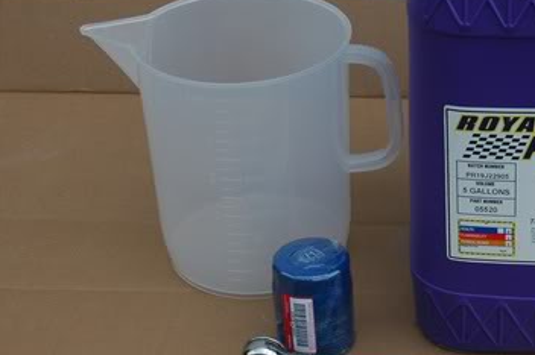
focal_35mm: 80
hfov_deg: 25.1
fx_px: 1189
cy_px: 140
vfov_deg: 17.0
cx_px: 398
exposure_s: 1/160
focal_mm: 25
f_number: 9
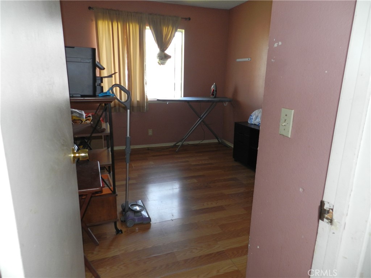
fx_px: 247
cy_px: 139
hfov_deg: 73.9
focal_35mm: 23
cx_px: 186
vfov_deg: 58.9
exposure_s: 1/30
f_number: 3.4
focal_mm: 4
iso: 200
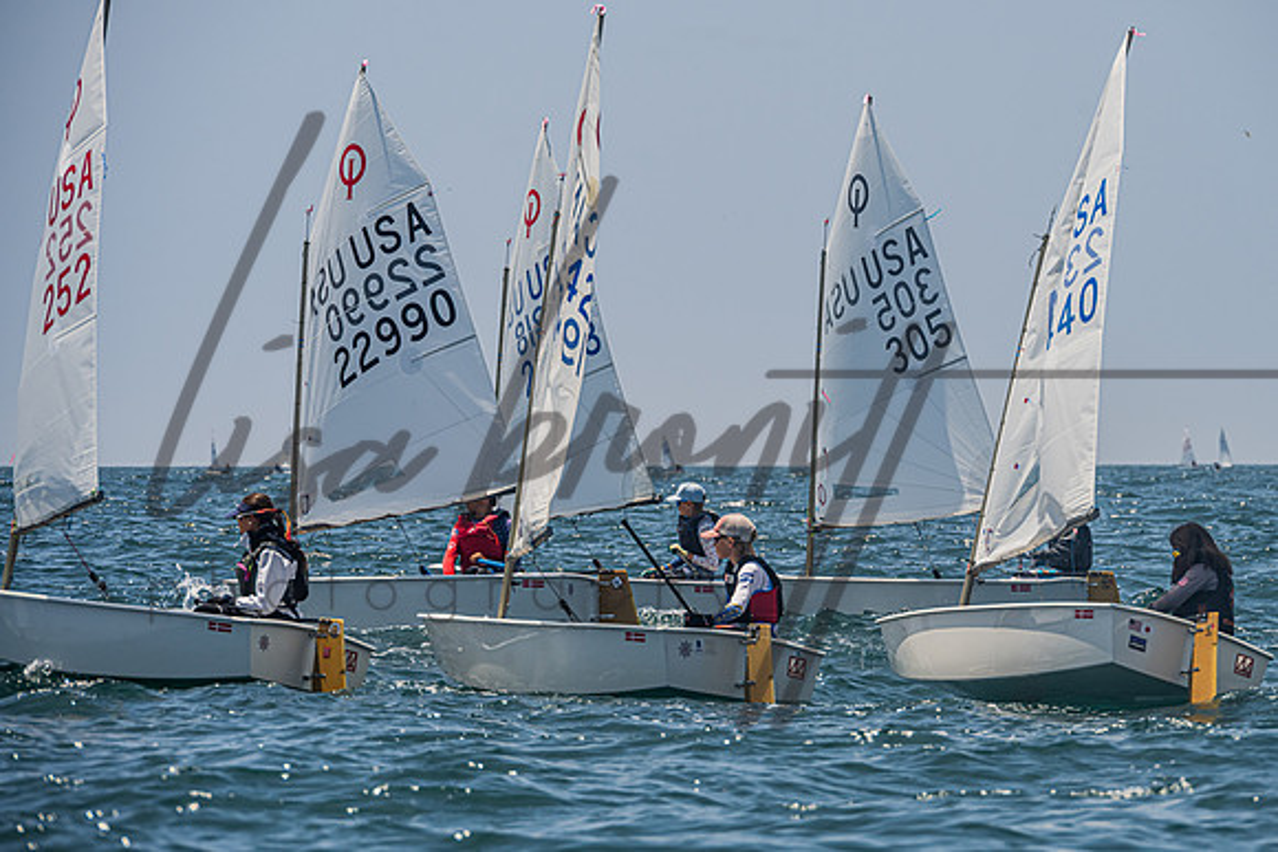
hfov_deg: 8.7
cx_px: 743
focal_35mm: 236
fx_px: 8369
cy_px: 408
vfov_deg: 5.8
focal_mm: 200
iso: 250
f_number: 8
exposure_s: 1/1250
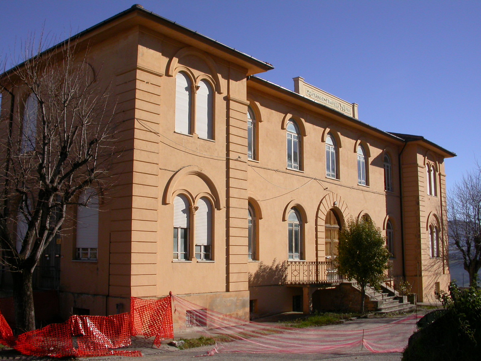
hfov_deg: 49.0
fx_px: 528
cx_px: 240
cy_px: 180
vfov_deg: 37.7
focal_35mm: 38
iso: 100
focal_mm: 7.85
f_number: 7.5
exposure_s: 1/498
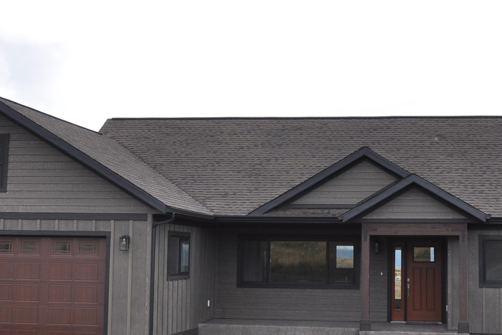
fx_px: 1060
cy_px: 128
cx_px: 297
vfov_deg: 17.9
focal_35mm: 76
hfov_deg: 26.6
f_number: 7.1
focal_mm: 24
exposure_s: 1/200
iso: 200
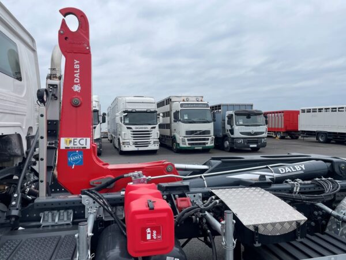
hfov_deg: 67.3
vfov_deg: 53.1
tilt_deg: +1.8
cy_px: 130
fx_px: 260
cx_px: 173
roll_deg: +1.3
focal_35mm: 26
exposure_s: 1/703
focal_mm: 4.2
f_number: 1.6
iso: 32
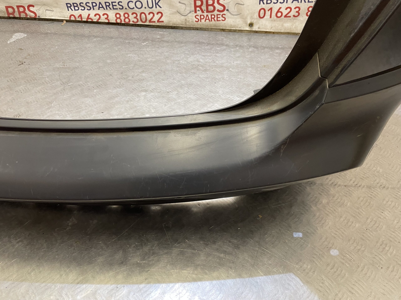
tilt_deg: -42.8
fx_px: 301
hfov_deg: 67.3
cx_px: 200
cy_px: 150
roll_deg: -4.8
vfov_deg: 53.1
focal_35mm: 26
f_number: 1.6
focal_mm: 4.2
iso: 160
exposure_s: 1/50
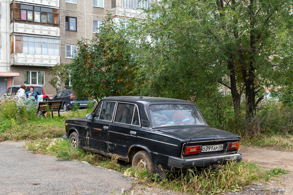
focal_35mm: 44
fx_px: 358
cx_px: 153
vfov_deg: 30.5
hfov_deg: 44.5
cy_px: 99
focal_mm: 28
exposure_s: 1/250
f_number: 5.6
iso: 250
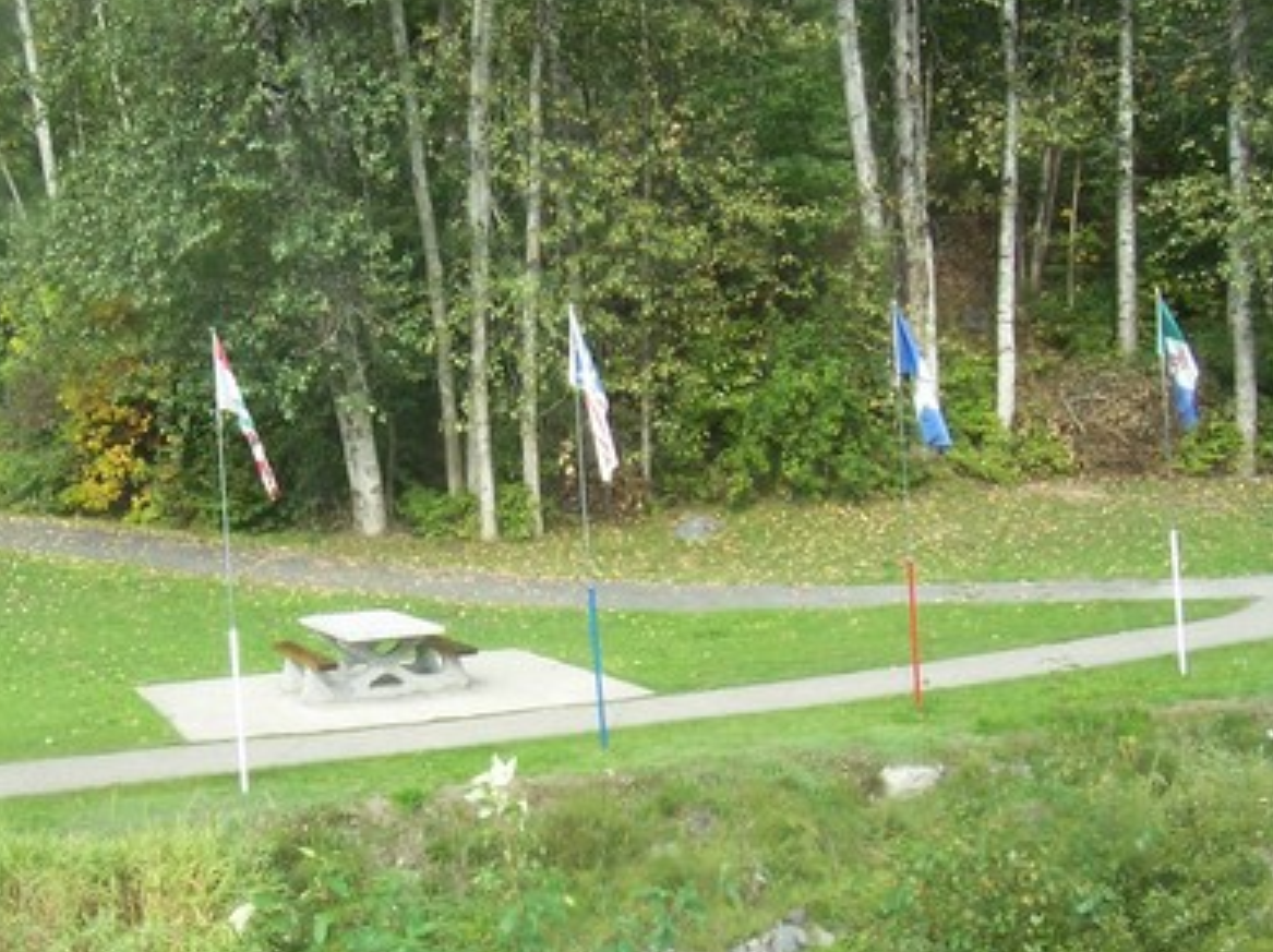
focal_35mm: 56
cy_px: 723
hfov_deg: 34.2
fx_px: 2057
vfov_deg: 25.7
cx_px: 465
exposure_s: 1/250
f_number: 2.7
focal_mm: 5.6
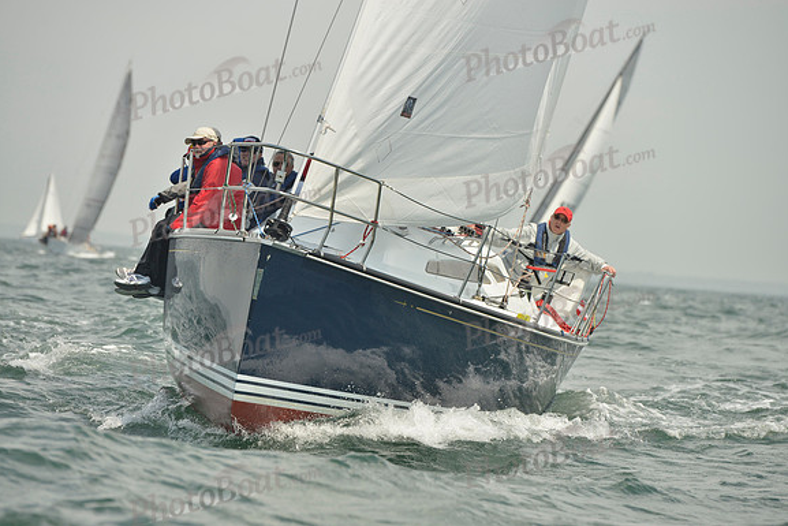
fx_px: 3963
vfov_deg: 7.6
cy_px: 263
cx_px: 393
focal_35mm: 181
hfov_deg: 11.4
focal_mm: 180
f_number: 6.3
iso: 200
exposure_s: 1/1250
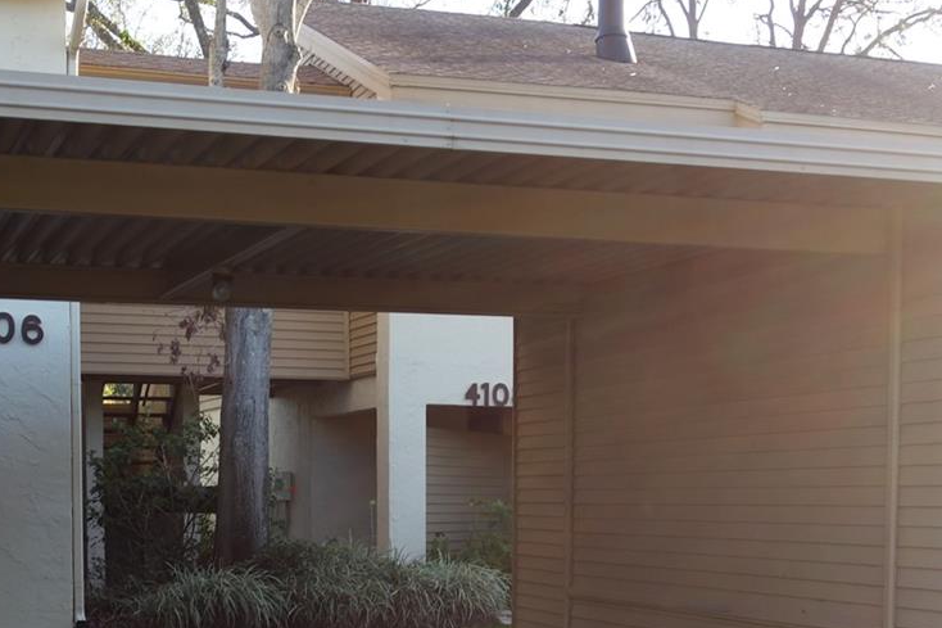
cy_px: 586
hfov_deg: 32.9
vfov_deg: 21.7
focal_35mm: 61
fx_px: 1596
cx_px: 420
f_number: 5
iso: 125
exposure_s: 1/100
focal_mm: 10.4
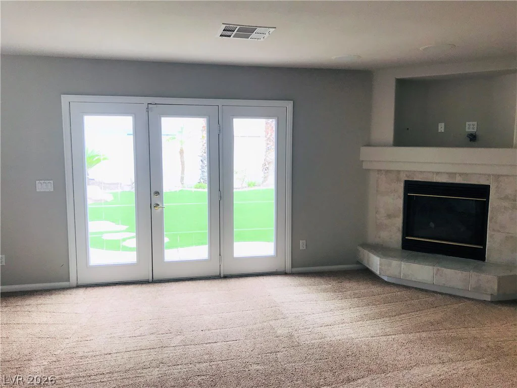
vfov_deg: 49.7
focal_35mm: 28
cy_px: 194
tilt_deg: -7.3
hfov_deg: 63.4
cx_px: 258
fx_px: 418
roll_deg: +0.8
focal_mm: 3.99
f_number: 1.8
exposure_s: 1/120
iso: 25
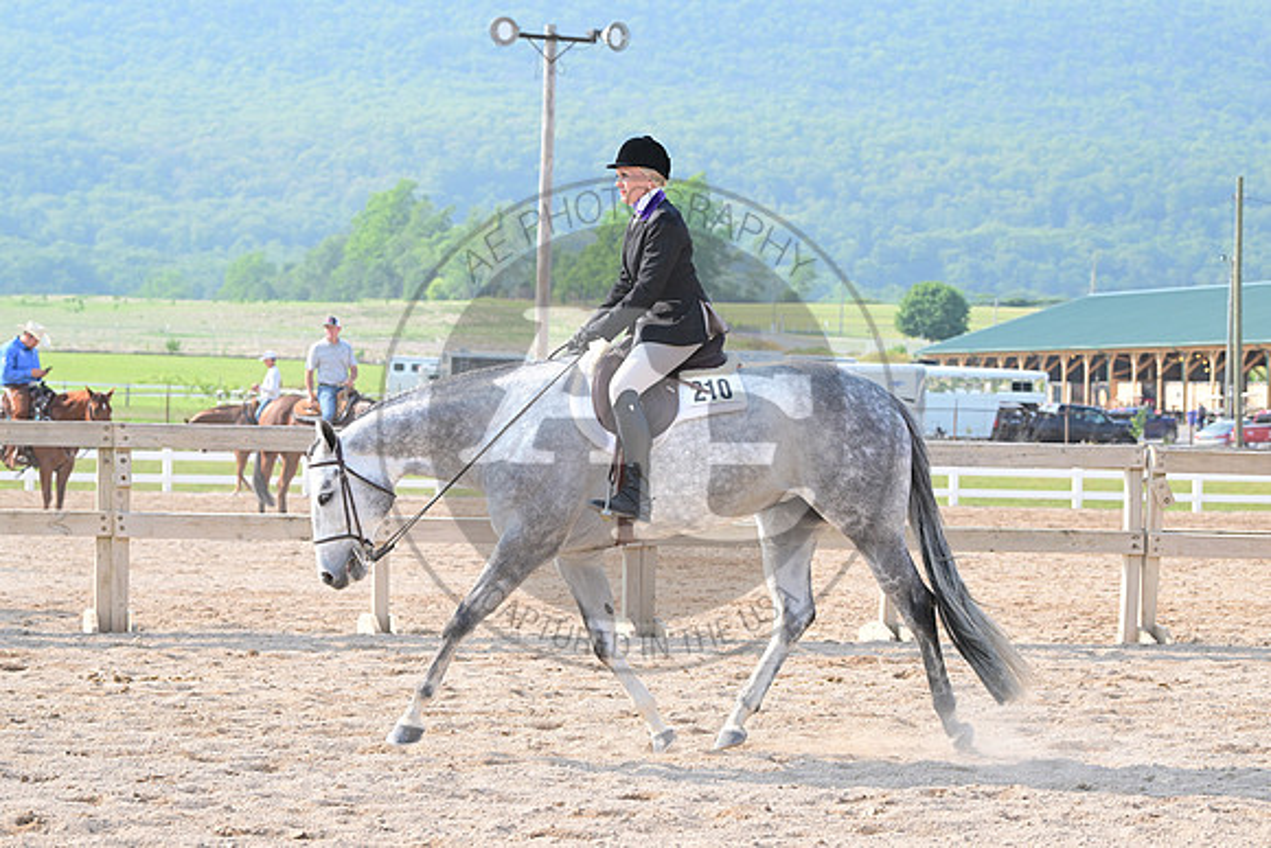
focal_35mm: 100
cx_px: 636
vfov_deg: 13.7
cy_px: 424
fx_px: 3531
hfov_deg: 20.4
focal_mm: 100
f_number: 6.3
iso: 1000
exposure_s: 1/1250
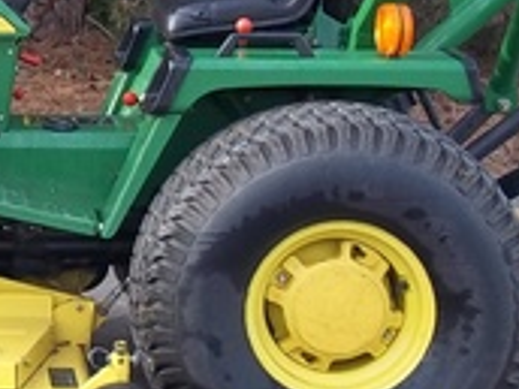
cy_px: 87
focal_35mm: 114
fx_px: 1709
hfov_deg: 16.3
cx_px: -172
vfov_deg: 12.9
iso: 80
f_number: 3.1
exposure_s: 1/160
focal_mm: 6.5
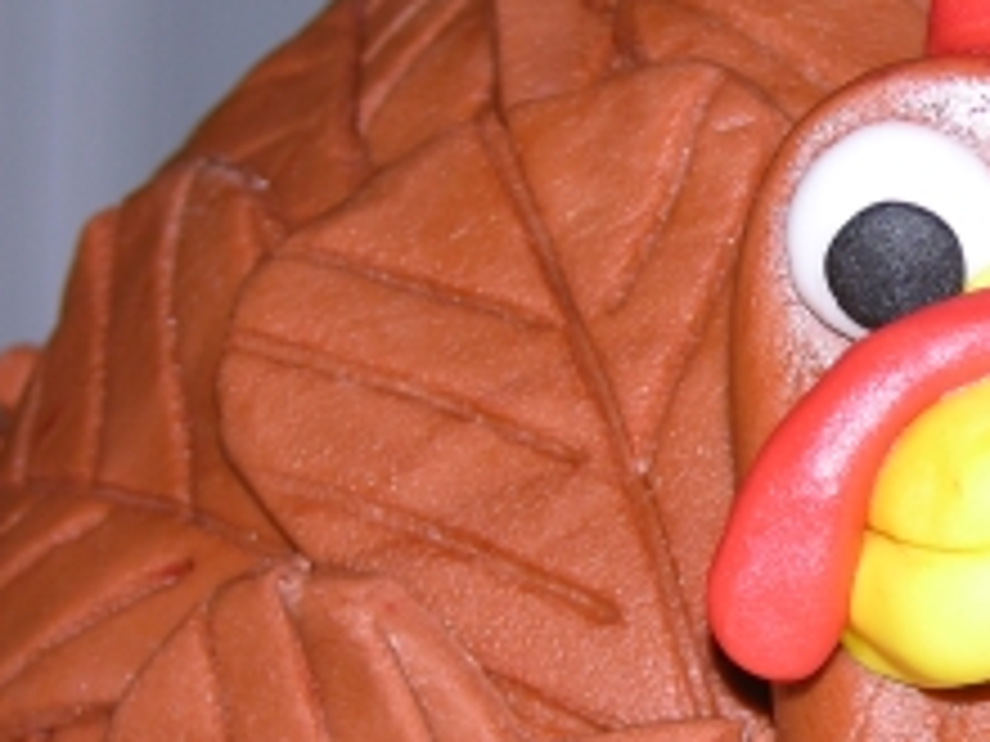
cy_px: 724
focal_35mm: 300
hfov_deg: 6.6
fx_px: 8580
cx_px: 1048
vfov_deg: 4.9
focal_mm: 27.3
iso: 50
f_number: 3.7
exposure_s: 1/120
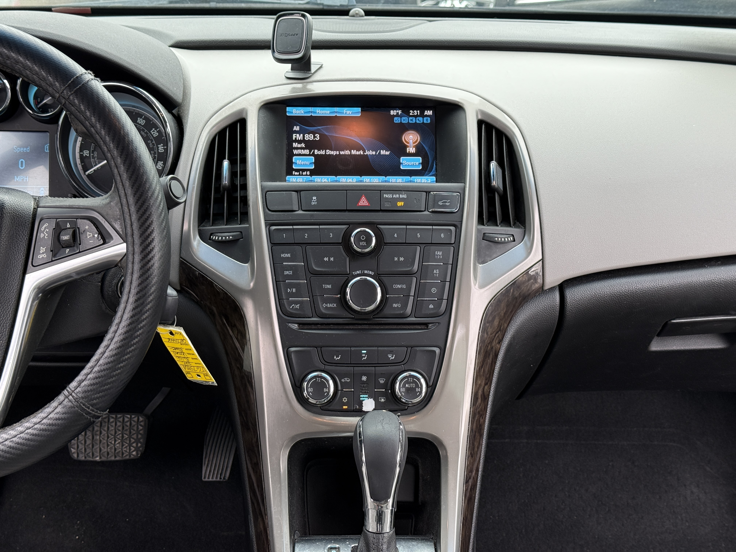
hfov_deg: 39.7
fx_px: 1021
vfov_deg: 30.3
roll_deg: -2.2
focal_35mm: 48
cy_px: 276
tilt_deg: -20.5
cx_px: 368
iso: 64
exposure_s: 1/128
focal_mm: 6.76
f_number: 1.78
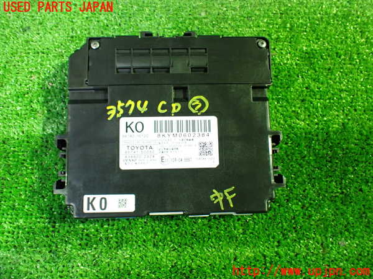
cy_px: 140
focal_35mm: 30
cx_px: 186
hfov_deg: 60.0
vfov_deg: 46.8
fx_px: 323
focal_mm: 5.4
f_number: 2.3
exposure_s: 1/30
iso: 800
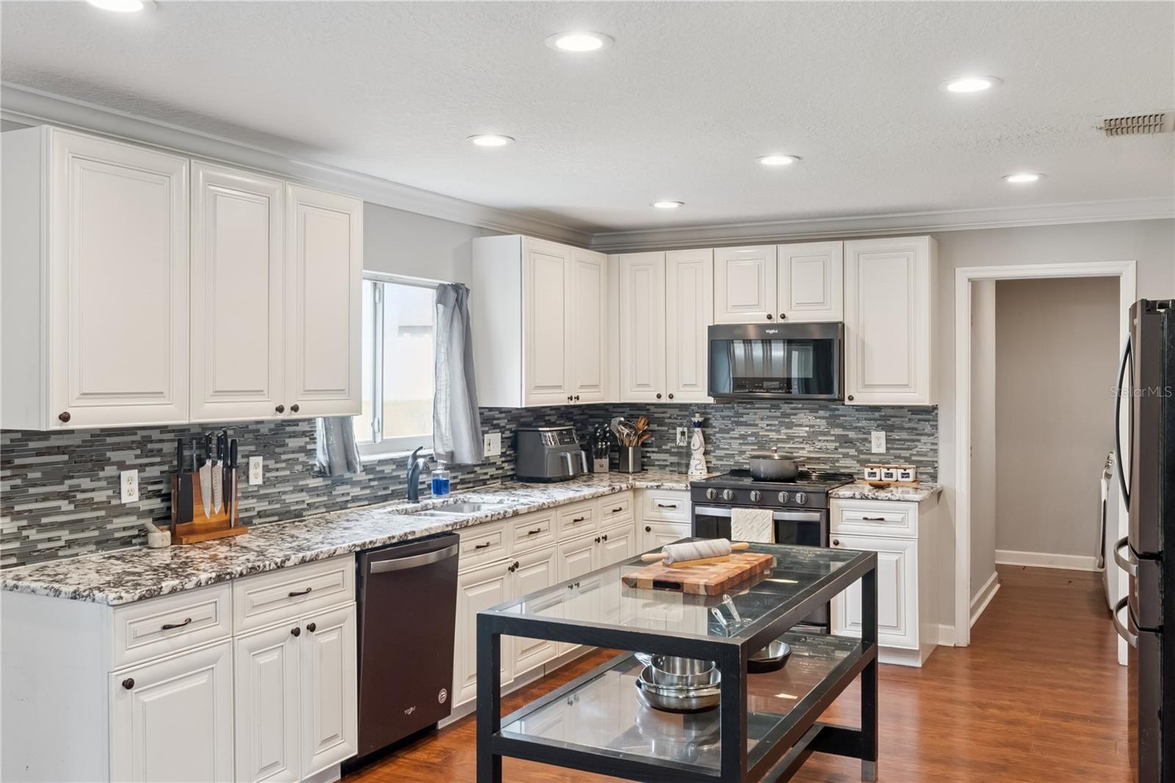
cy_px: 392
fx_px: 1012
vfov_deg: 42.3
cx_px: 588
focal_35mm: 31
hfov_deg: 60.3
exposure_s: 1/20
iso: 800
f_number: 10
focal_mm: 21.1
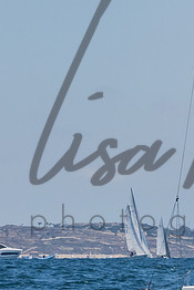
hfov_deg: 2.1
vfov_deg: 3.2
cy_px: 186
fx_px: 5182
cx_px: 196
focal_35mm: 642
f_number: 14
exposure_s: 1/1250
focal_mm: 155
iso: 640
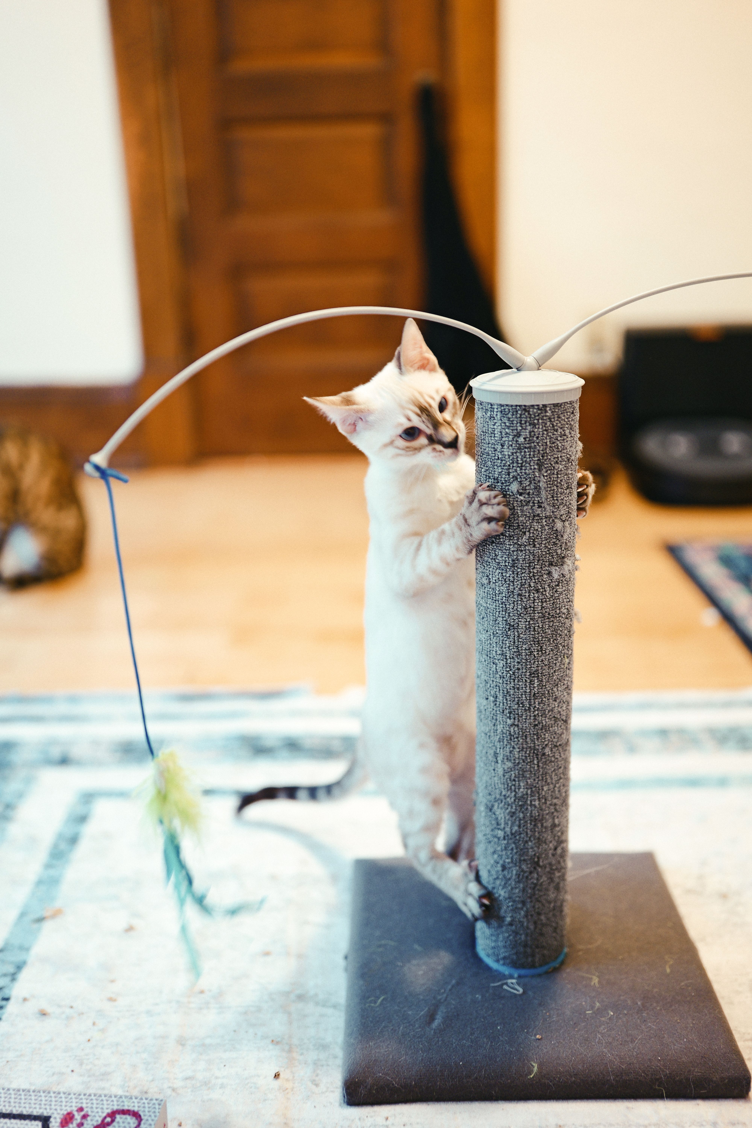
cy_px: 564
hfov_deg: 37.9
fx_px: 1097
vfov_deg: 54.4
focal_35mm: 35
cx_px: 376
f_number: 1.2
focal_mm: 35
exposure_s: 1/40
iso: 640
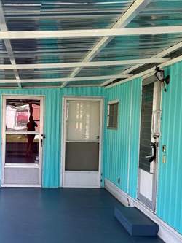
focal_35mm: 50
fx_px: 350
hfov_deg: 28.9
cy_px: 139
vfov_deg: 38.1
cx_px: 58
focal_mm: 5.7
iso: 40
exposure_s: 1/121
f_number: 1.5
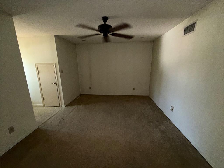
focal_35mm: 14
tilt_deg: -13.7
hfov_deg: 102.1
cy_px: 84
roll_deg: +1.5
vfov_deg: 85.7
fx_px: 91
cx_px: 112
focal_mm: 2.22
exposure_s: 1/60
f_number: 2.2
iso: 200
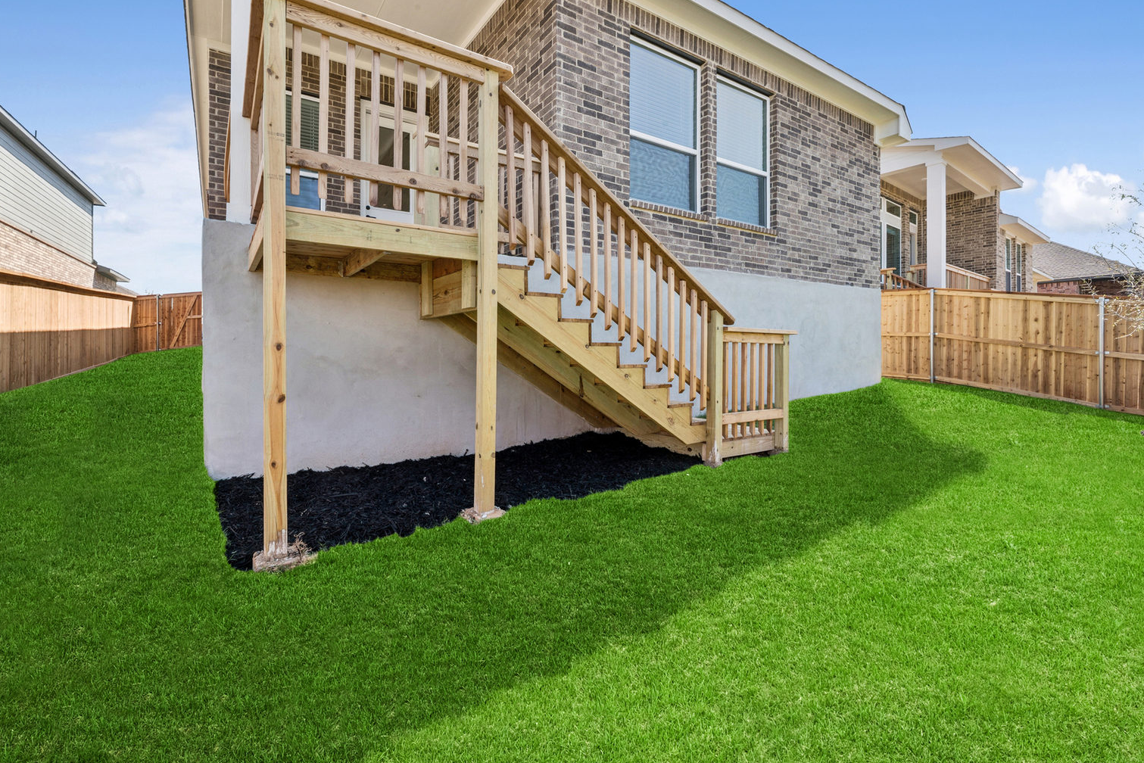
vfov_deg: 77.3
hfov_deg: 100.4
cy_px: 377
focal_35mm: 15
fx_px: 477
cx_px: 559
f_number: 18
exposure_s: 1/13
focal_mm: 14
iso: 100
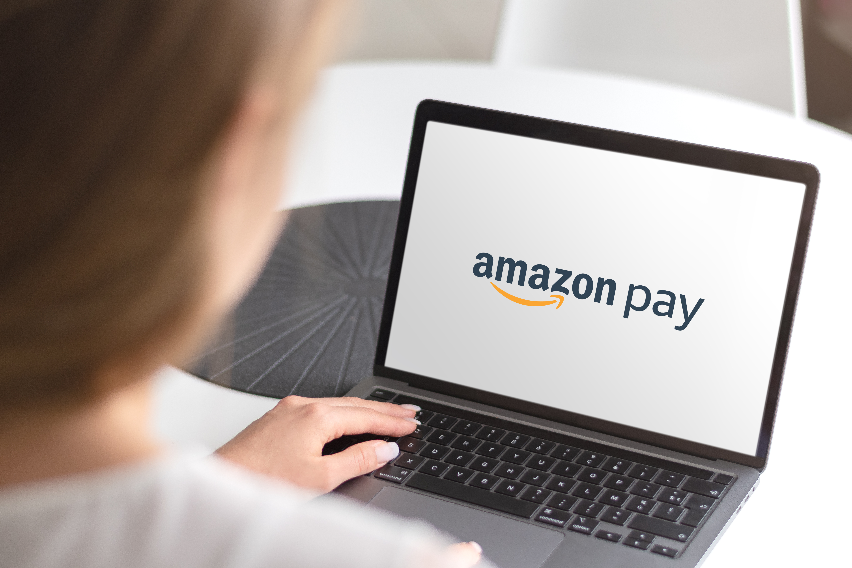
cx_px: 426
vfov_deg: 18.2
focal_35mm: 75
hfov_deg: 27.0
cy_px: 284
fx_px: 1775
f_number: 1.8
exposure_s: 1/800
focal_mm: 50
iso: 400
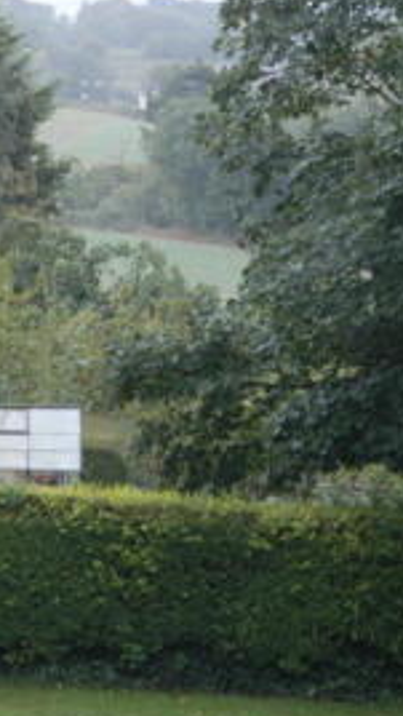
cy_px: 182
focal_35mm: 238
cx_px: 227
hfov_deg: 5.1
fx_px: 4516
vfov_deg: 9.0
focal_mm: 62
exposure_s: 1/40
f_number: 6.3
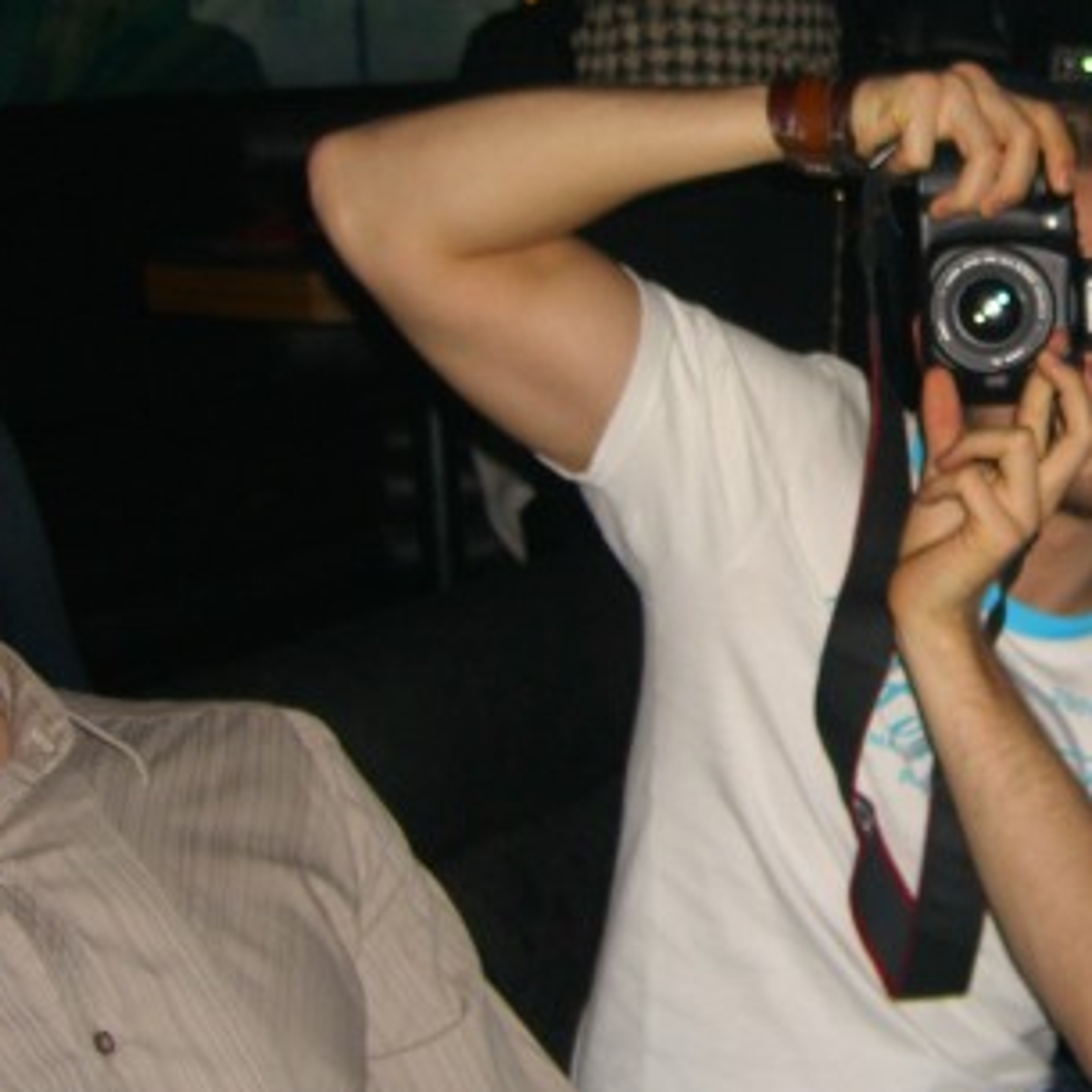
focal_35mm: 66
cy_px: 405
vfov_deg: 26.0
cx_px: 1024
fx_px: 2356
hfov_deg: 25.1
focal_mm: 7.9
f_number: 2.8
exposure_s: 1/60
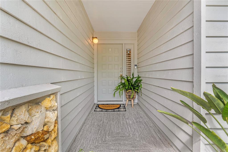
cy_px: 76
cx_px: 114
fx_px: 104
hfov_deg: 95.0
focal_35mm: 16
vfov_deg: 72.0
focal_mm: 11
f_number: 9
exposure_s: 1/1250
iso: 250
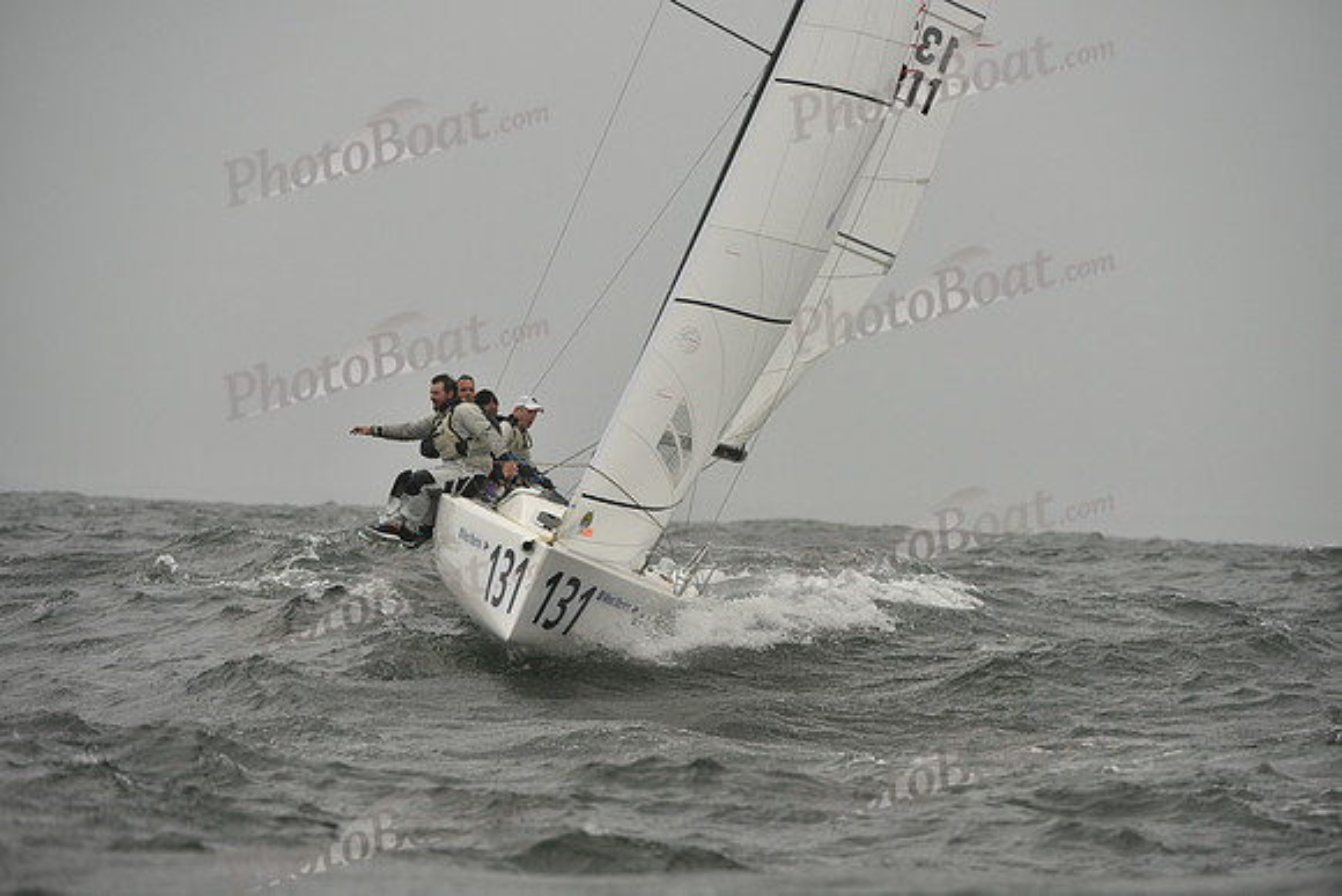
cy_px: 448
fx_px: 11558
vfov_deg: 4.4
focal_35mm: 310
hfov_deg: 6.6
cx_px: 671
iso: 400
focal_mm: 310
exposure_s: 1/1000
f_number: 6.3
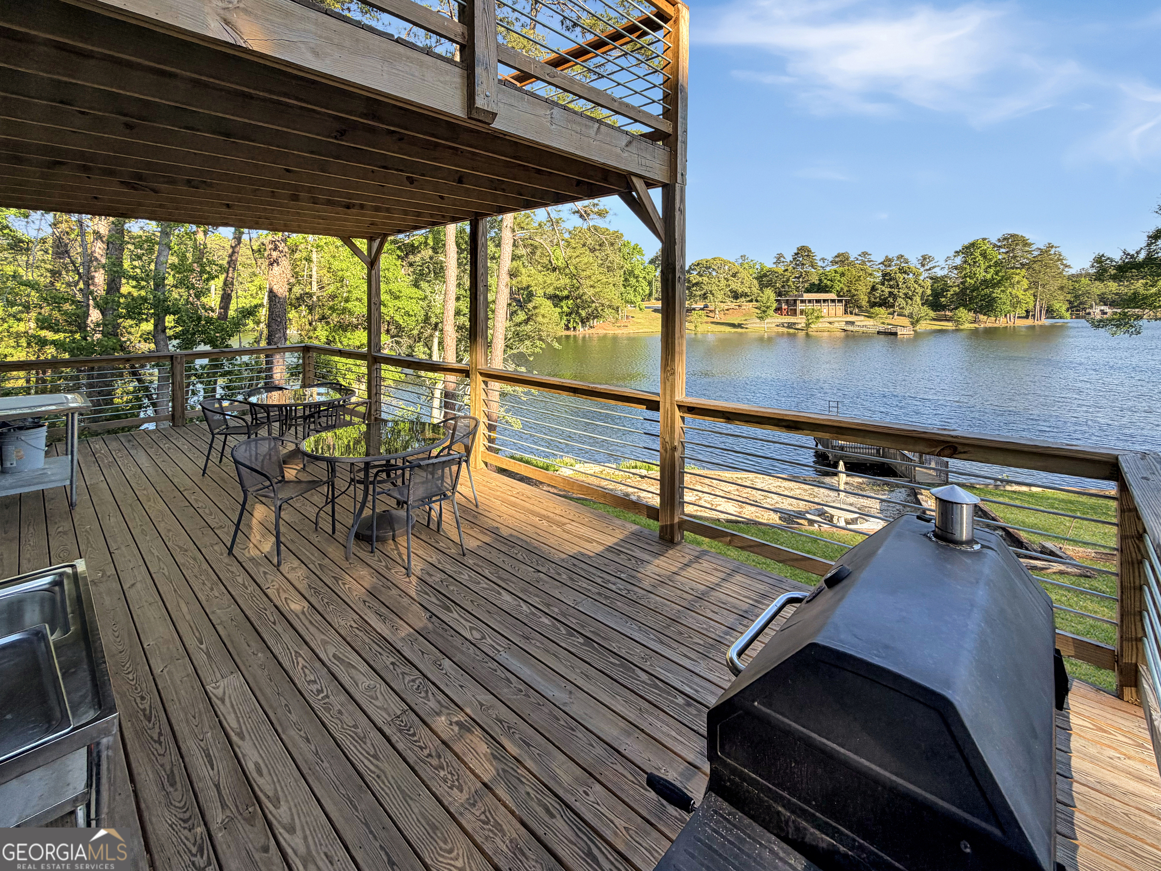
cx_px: 580
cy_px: 436
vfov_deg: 85.7
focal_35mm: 14
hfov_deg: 102.1
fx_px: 470
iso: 50
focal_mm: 2.22
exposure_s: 1/502
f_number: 2.2
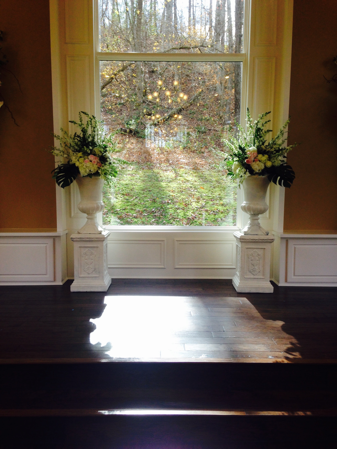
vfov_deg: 55.4
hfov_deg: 42.9
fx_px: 428
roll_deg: -1.0
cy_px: 224
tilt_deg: -7.1
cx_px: 168
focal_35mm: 33
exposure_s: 1/120
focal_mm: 4.12
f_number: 2.4
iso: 50
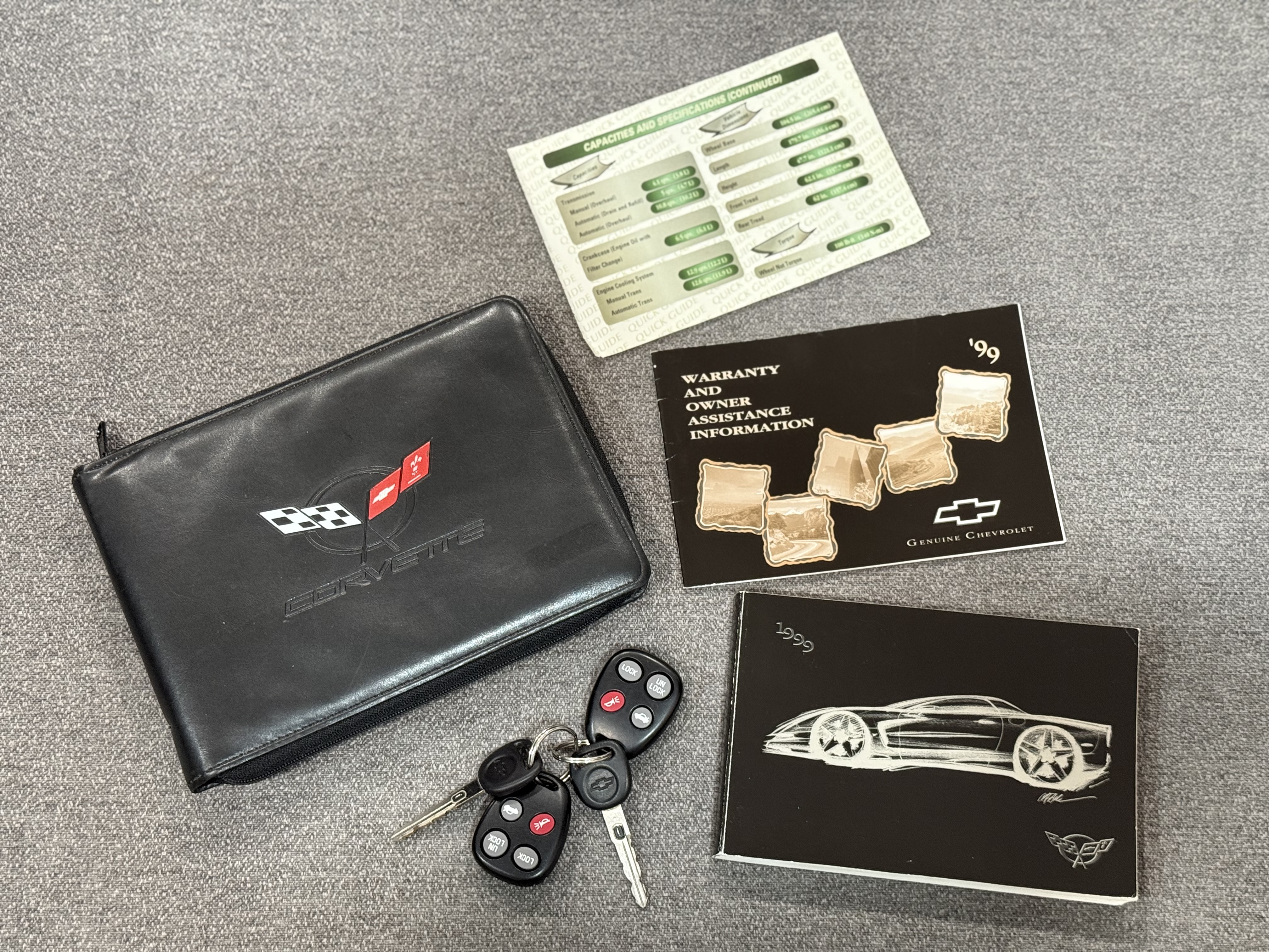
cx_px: 634
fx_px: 1760
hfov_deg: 39.7
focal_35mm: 48
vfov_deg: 30.3
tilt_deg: -72.0
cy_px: 476
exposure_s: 1/40
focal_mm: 6.76
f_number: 1.78
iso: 320
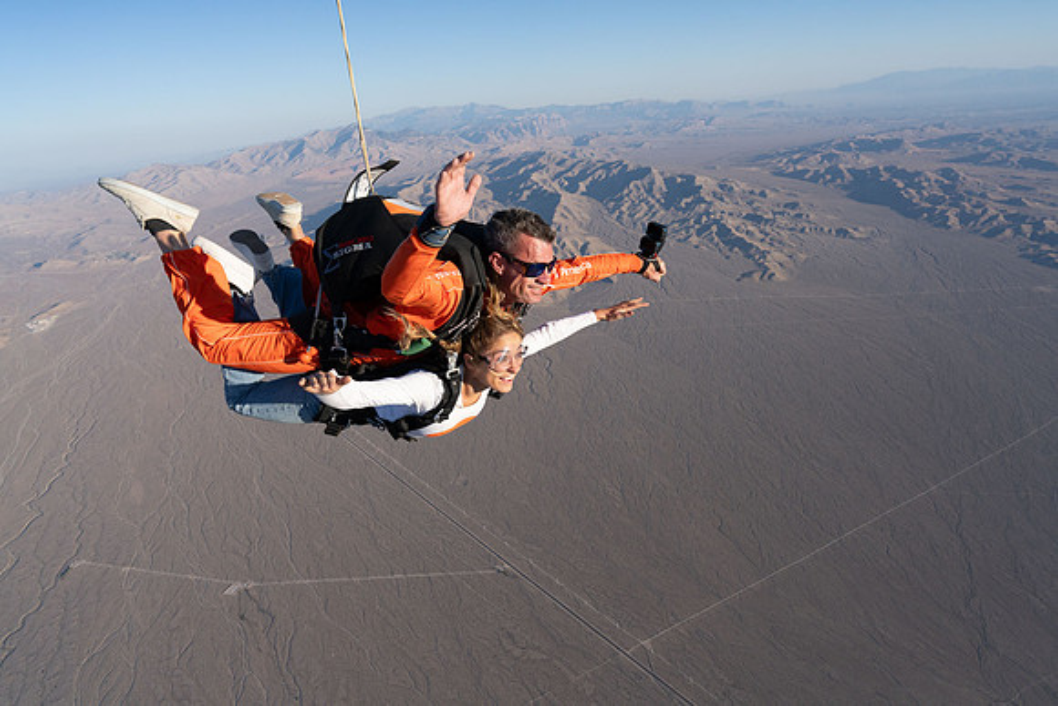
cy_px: 353
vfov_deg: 53.2
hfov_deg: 73.7
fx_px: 705
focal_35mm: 24
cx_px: 529
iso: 800
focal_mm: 24
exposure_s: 1/2000
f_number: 8
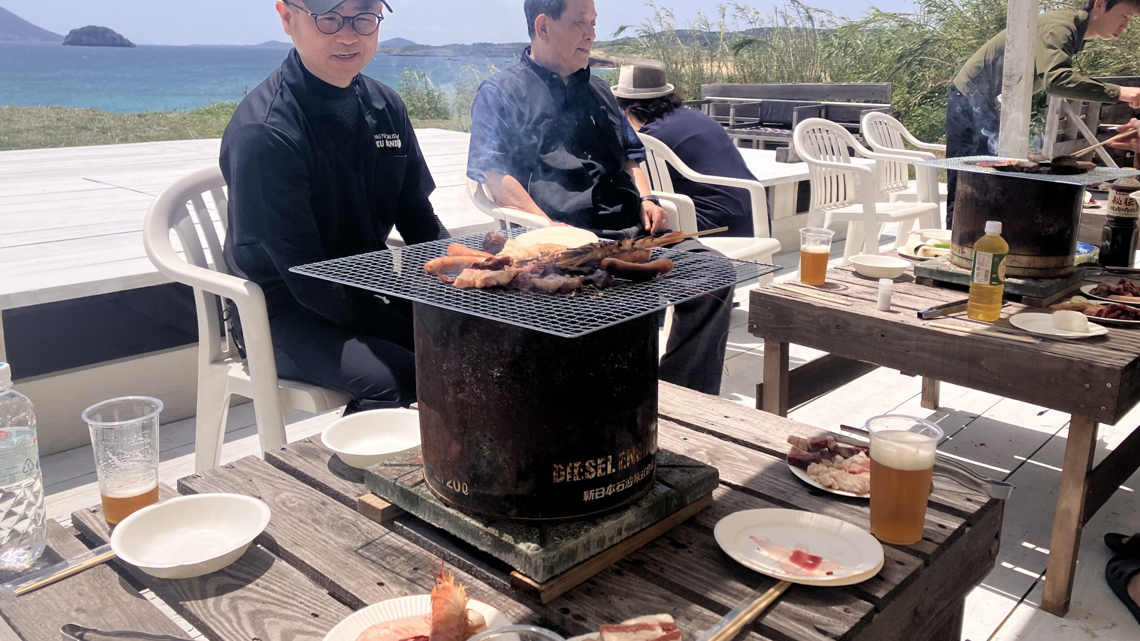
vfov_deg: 37.7
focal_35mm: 31
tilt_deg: -10.1
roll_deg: -1.7
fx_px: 937
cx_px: 563
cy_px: 272
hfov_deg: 62.6
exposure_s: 1/3040
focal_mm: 3.99
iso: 32
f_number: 1.8
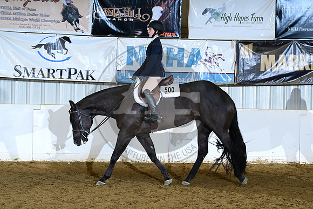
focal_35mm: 150
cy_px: 104
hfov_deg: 13.7
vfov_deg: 9.2
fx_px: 1304
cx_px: 156
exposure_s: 1/200
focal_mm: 150
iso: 5000
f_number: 6.3
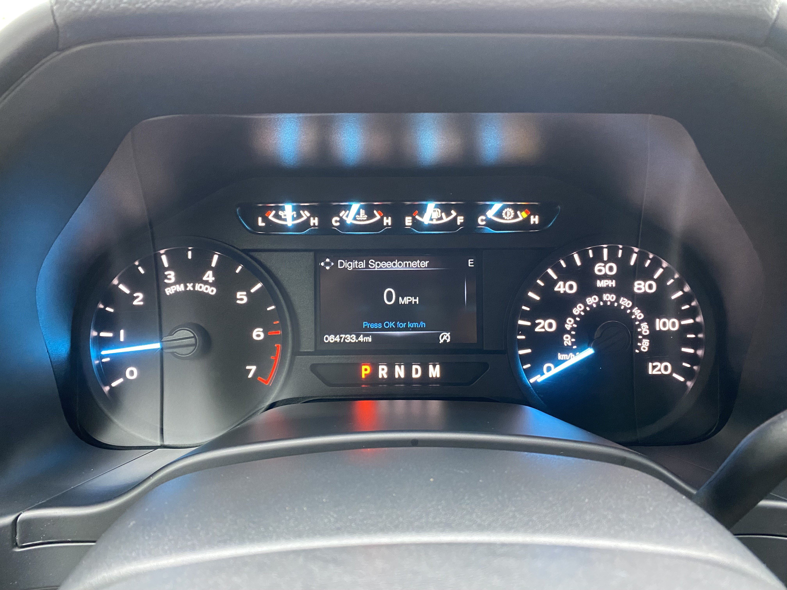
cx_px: 394
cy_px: 295
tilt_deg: -22.1
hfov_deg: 67.3
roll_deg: +0.8
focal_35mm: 26
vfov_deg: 53.1
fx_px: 591
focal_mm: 4.25
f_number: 1.8
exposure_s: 1/44
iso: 500
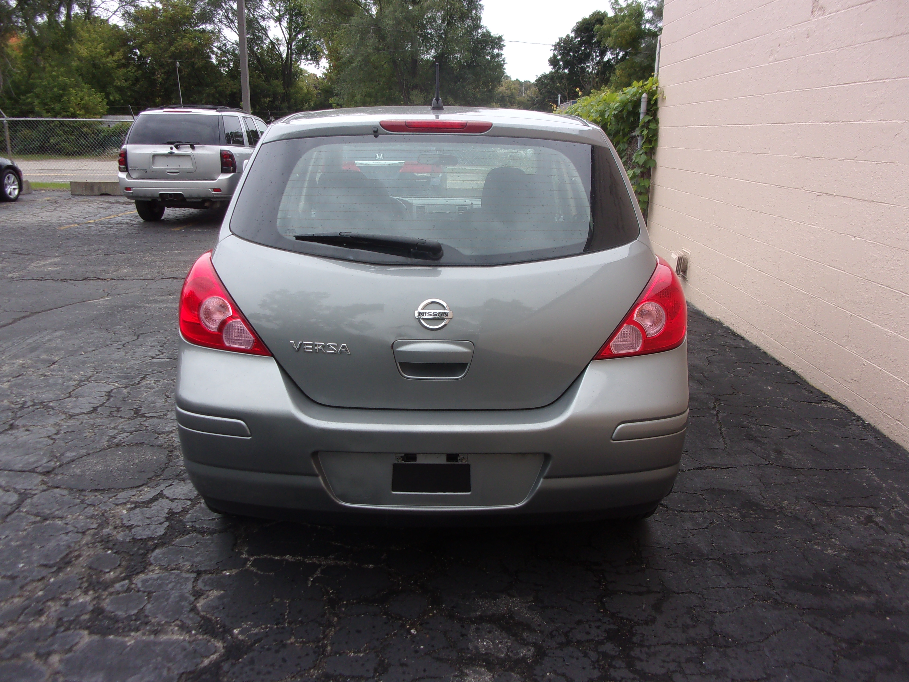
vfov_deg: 49.7
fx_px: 735
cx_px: 454
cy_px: 341
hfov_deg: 63.4
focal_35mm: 28
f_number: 3.9
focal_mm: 5.1
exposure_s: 1/160
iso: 80
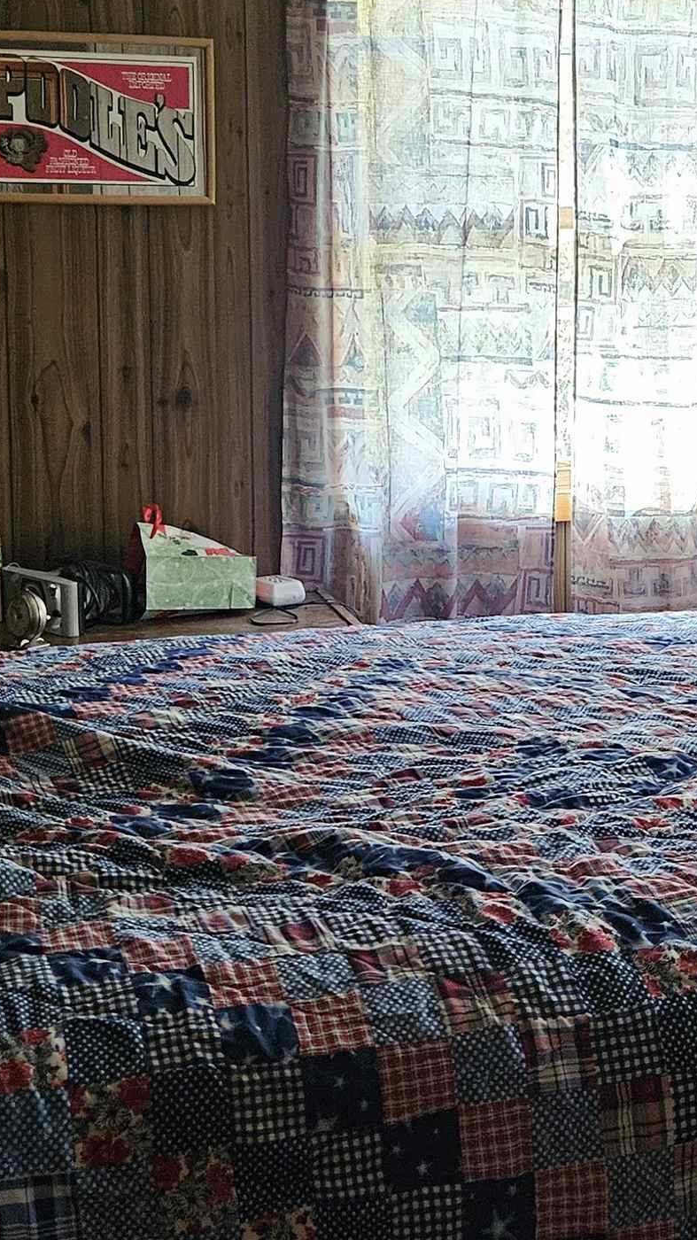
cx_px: 447
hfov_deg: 21.8
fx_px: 1808
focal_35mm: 55
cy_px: 418
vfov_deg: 37.5
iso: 800
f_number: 1.8
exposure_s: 1/120
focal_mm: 5.4
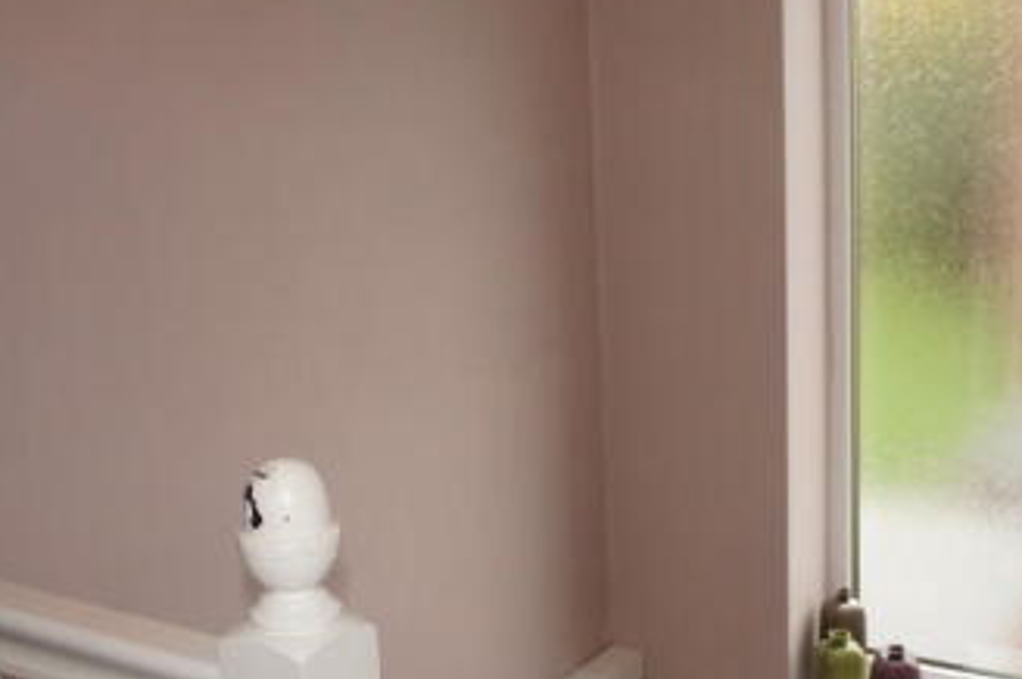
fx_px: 1531
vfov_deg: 25.0
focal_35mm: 54
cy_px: 389
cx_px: 664
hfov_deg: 36.6
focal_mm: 18
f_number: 4
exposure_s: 1/60
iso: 200
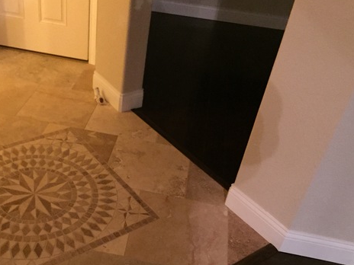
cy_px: 163
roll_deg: -6.2
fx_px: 409
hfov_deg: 46.2
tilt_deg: -39.3
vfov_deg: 35.8
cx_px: 125
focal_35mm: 40
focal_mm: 4.15
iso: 500
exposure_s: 1/15
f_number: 2.2
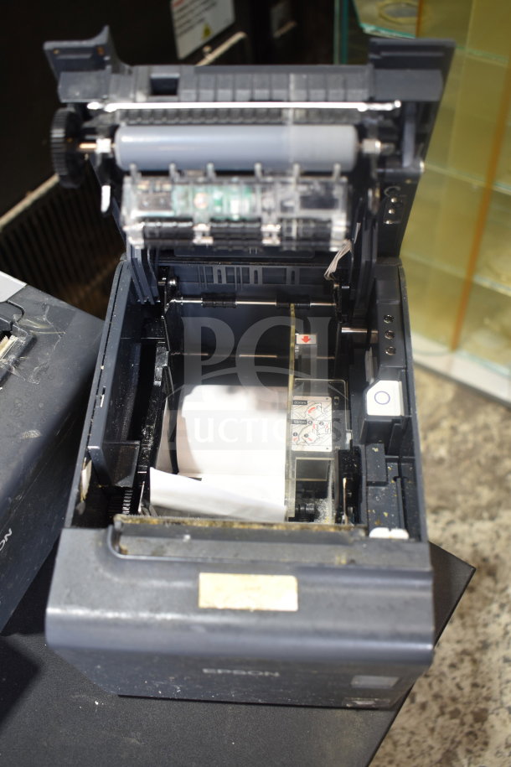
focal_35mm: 33
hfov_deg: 40.0
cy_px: 384
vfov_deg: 57.2
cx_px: 256
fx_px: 703
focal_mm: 22
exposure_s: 1/40
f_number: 3.8
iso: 360
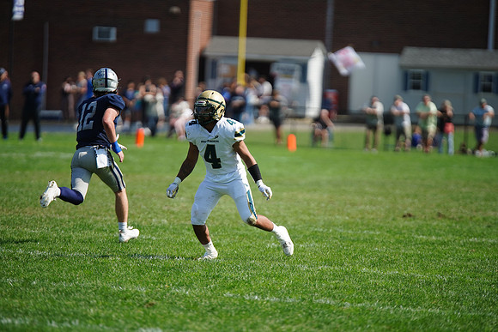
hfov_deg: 6.9
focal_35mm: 300
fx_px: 4151
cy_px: 166
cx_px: 249
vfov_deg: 4.6
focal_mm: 300
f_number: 2.8
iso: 400
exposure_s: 1/5000
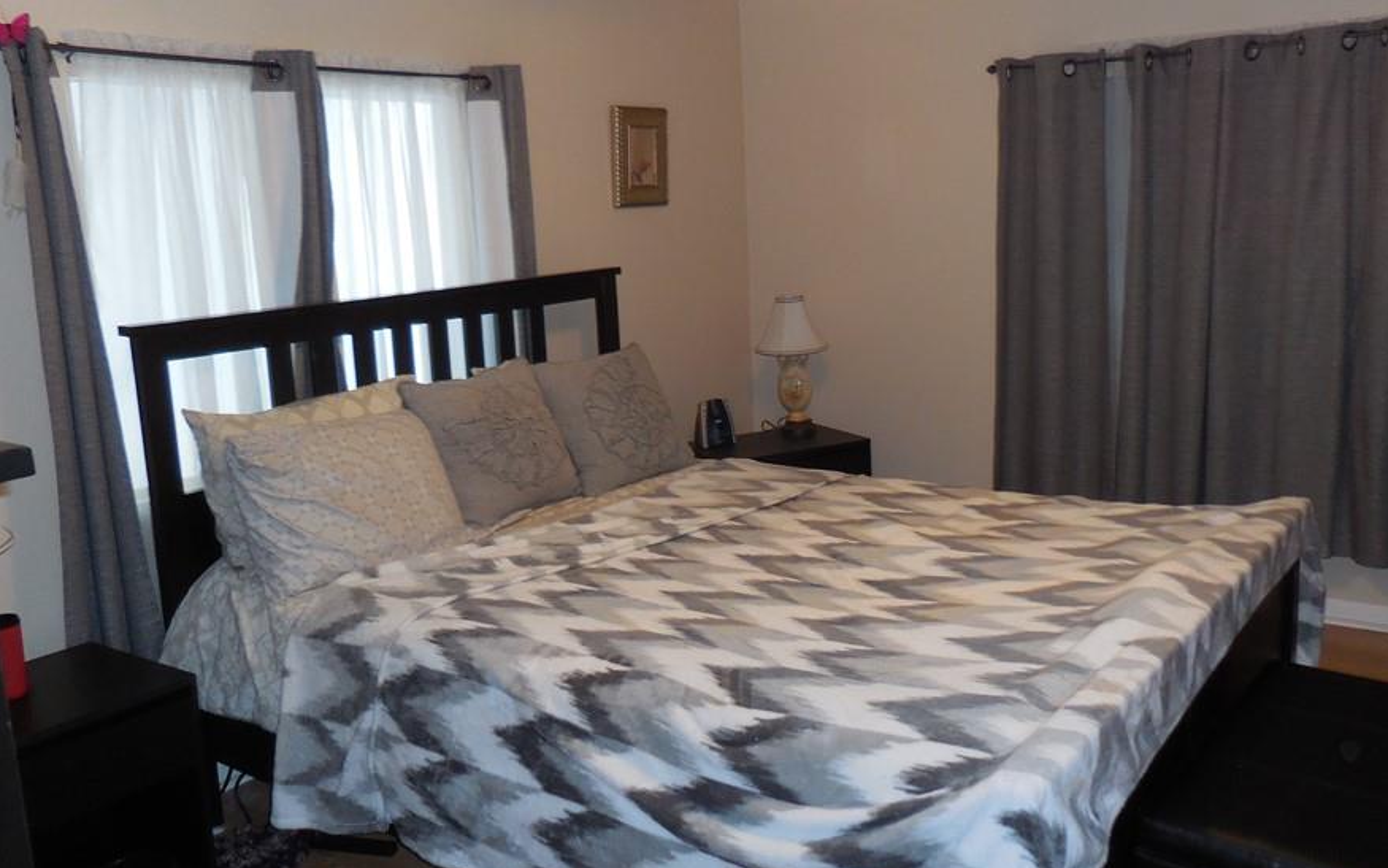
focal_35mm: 31
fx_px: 1173
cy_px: 405
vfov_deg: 40.6
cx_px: 709
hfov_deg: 61.2
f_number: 3.3
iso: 220
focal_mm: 4.5
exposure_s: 1/25
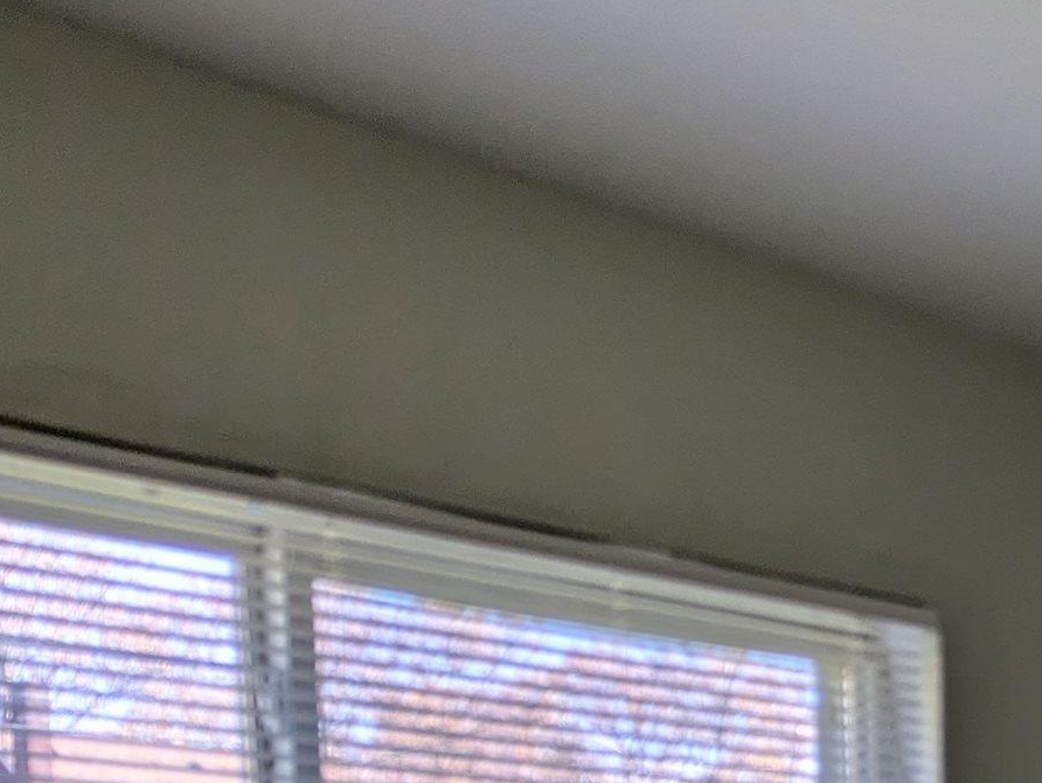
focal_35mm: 86
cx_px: 1555
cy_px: 1189
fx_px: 2590
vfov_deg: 15.7
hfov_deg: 19.8
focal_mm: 5.43
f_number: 1.89
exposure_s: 1/221
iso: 48
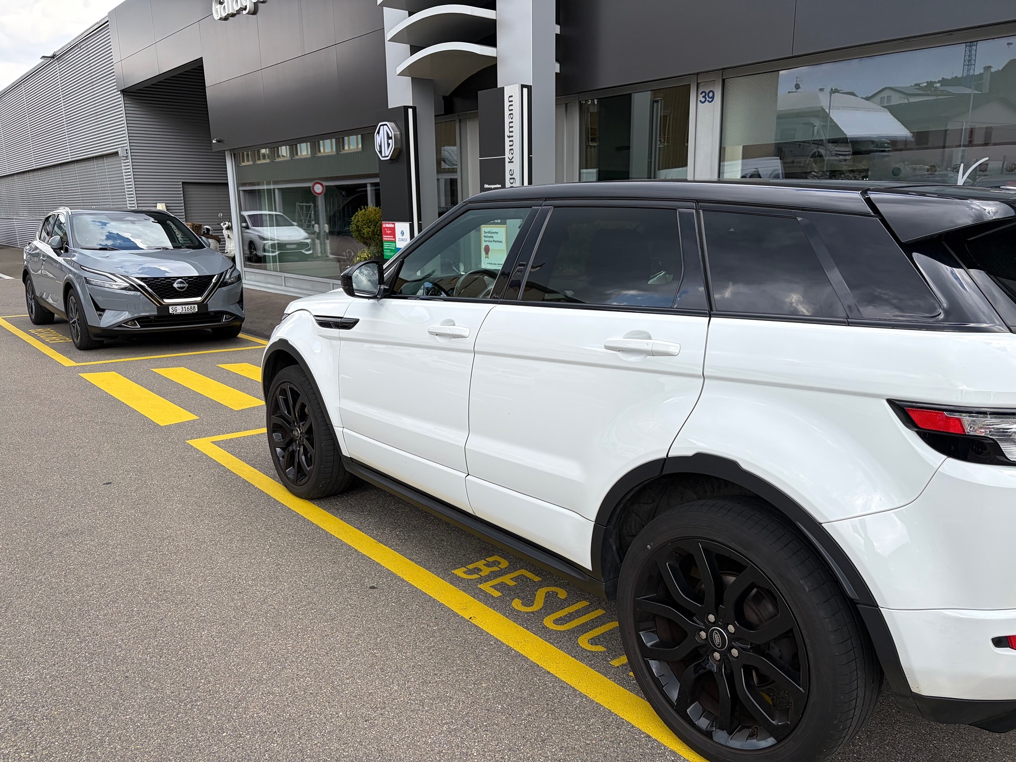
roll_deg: +2.8
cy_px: 381
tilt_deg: -13.8
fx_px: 763
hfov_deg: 67.3
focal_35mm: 26
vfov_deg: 53.1
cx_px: 508
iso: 50
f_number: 1.6
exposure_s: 1/1117
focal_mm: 5.96
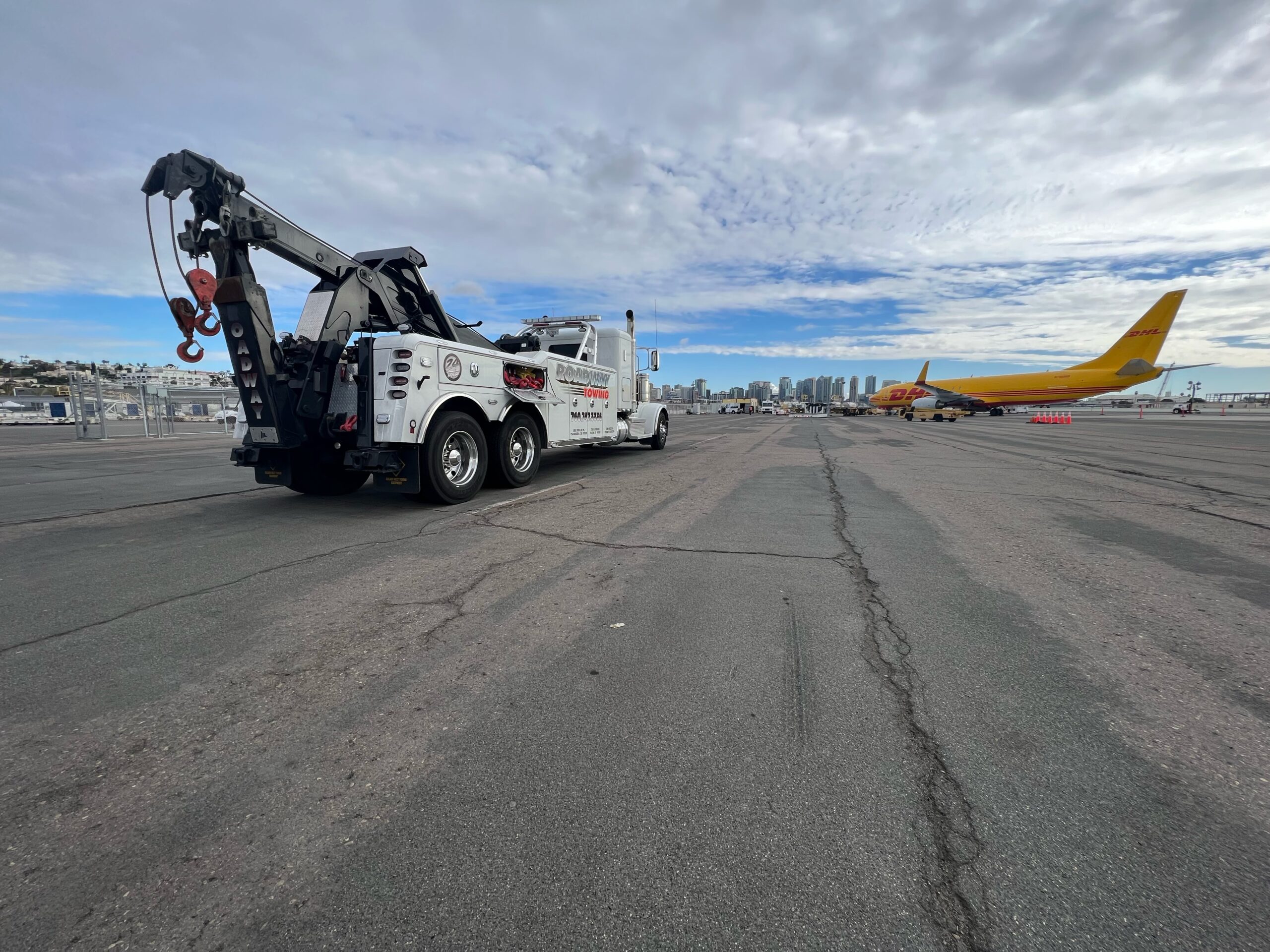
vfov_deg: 89.9
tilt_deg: -8.3
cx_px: 635
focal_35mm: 13
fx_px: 477
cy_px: 476
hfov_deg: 106.2
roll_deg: +0.4
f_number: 1.8
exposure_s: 1/1004
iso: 32
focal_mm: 1.57
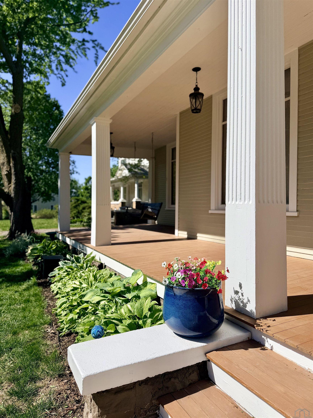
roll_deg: -0.5
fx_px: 289
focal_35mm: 24
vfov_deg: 71.6
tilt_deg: -0.3
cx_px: 156
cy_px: 209
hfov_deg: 56.8
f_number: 1.78
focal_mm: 6.76
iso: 80
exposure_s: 1/11905
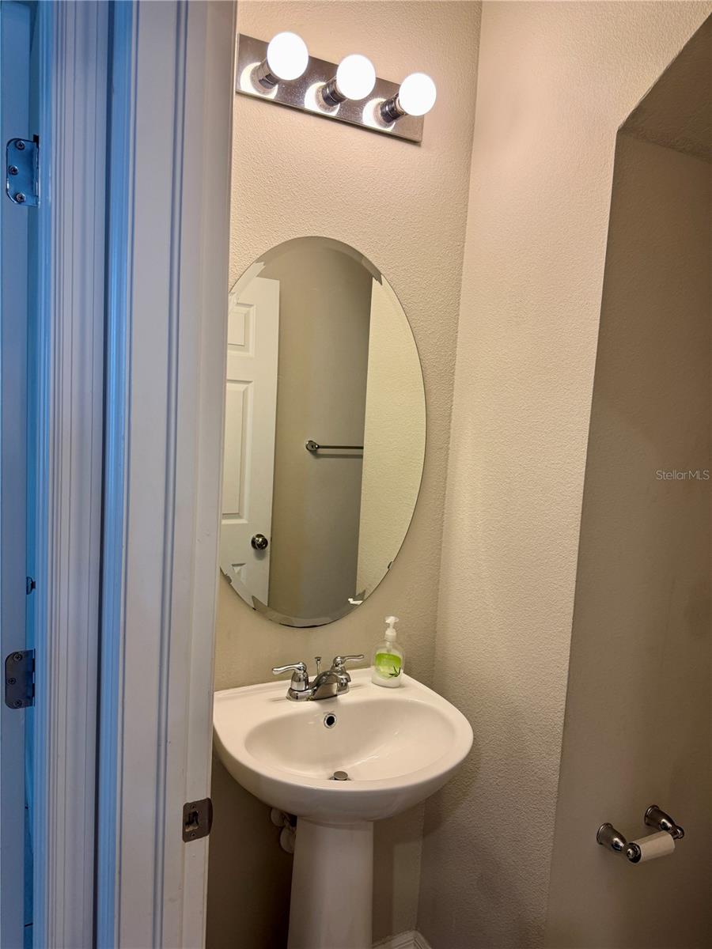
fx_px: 658
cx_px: 356
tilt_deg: -5.6
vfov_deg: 71.6
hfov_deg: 56.8
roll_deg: -2.9
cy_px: 474
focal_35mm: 24
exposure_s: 1/120
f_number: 1.78
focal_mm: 6.76
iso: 125
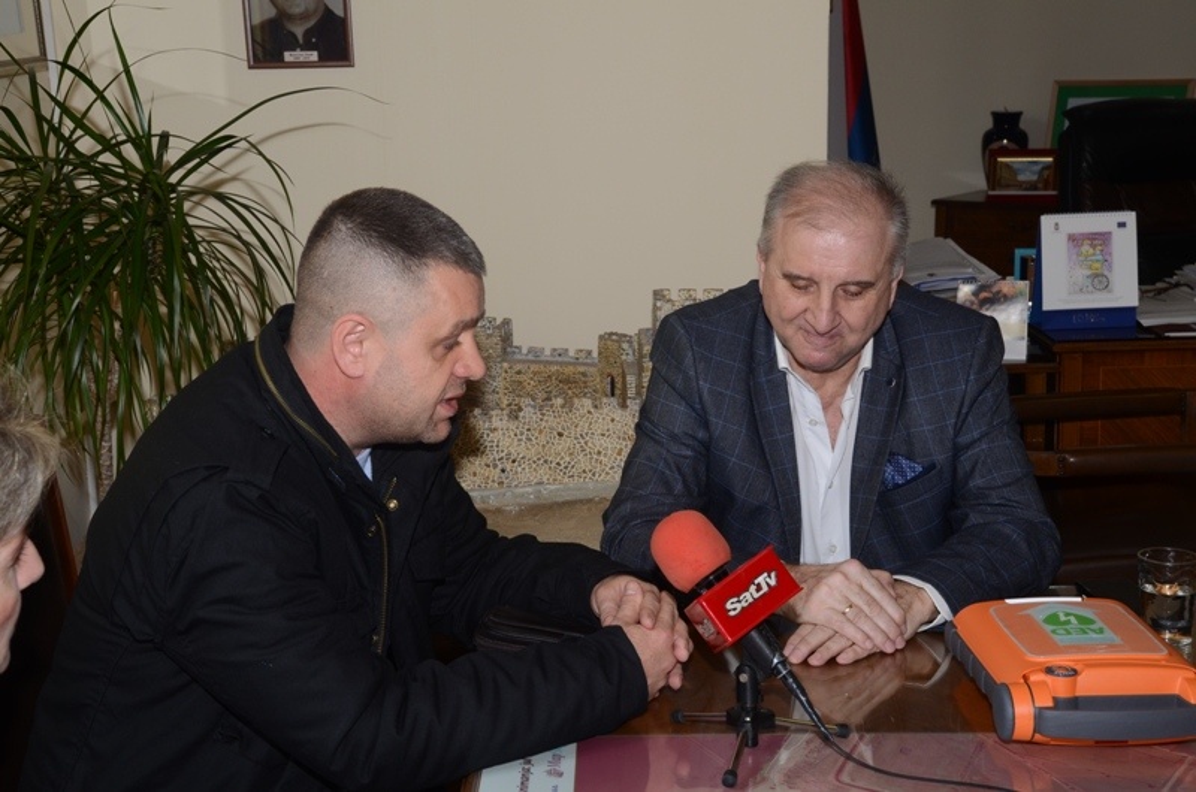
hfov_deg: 33.5
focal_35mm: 60
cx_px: 598
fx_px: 1989
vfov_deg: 22.5
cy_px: 396
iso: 320
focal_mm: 40
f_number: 9
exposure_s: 1/50
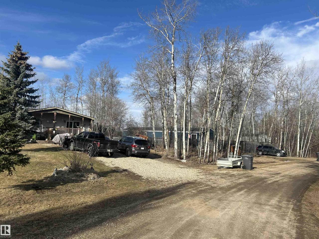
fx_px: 240
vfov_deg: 53.1
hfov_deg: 67.3
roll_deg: -1.9
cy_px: 120
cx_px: 160
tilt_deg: +4.1
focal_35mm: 26
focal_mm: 5.7
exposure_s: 1/4444
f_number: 1.5
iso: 50
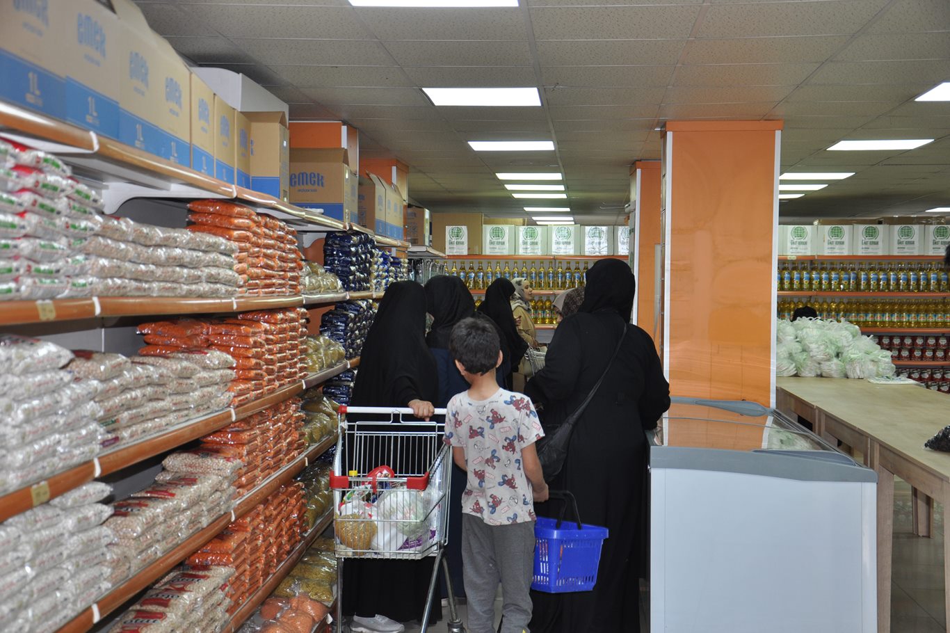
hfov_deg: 38.9
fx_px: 1345
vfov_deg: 26.5
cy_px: 316
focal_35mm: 51
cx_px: 475
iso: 400
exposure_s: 1/60
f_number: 4.2
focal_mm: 34
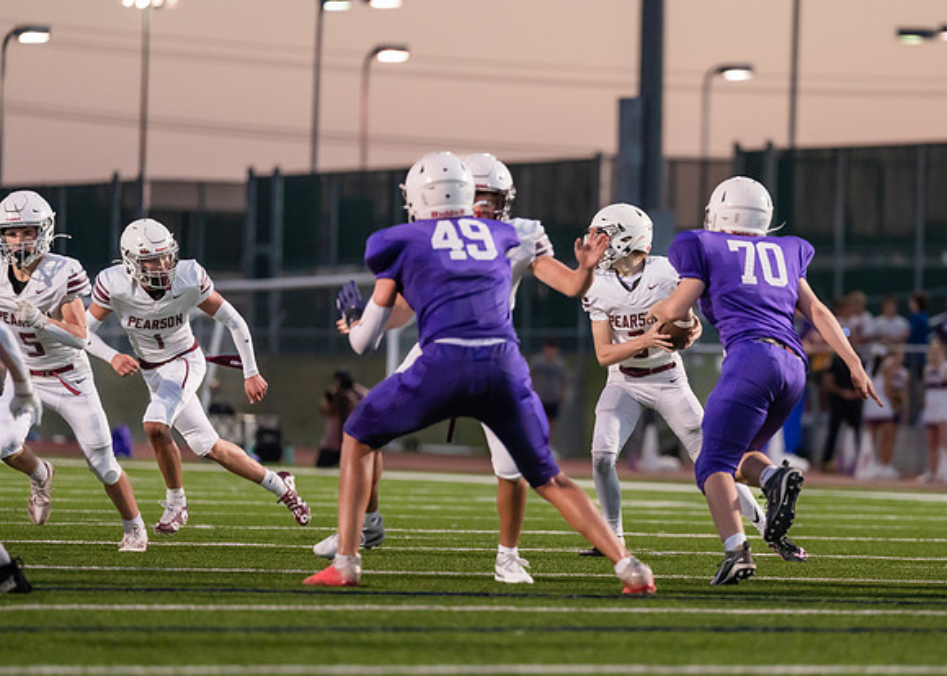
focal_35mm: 278
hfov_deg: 7.2
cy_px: 365
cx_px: 670
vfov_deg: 5.2
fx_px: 7475
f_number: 2.8
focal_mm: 200
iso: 3200
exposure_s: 1/1250
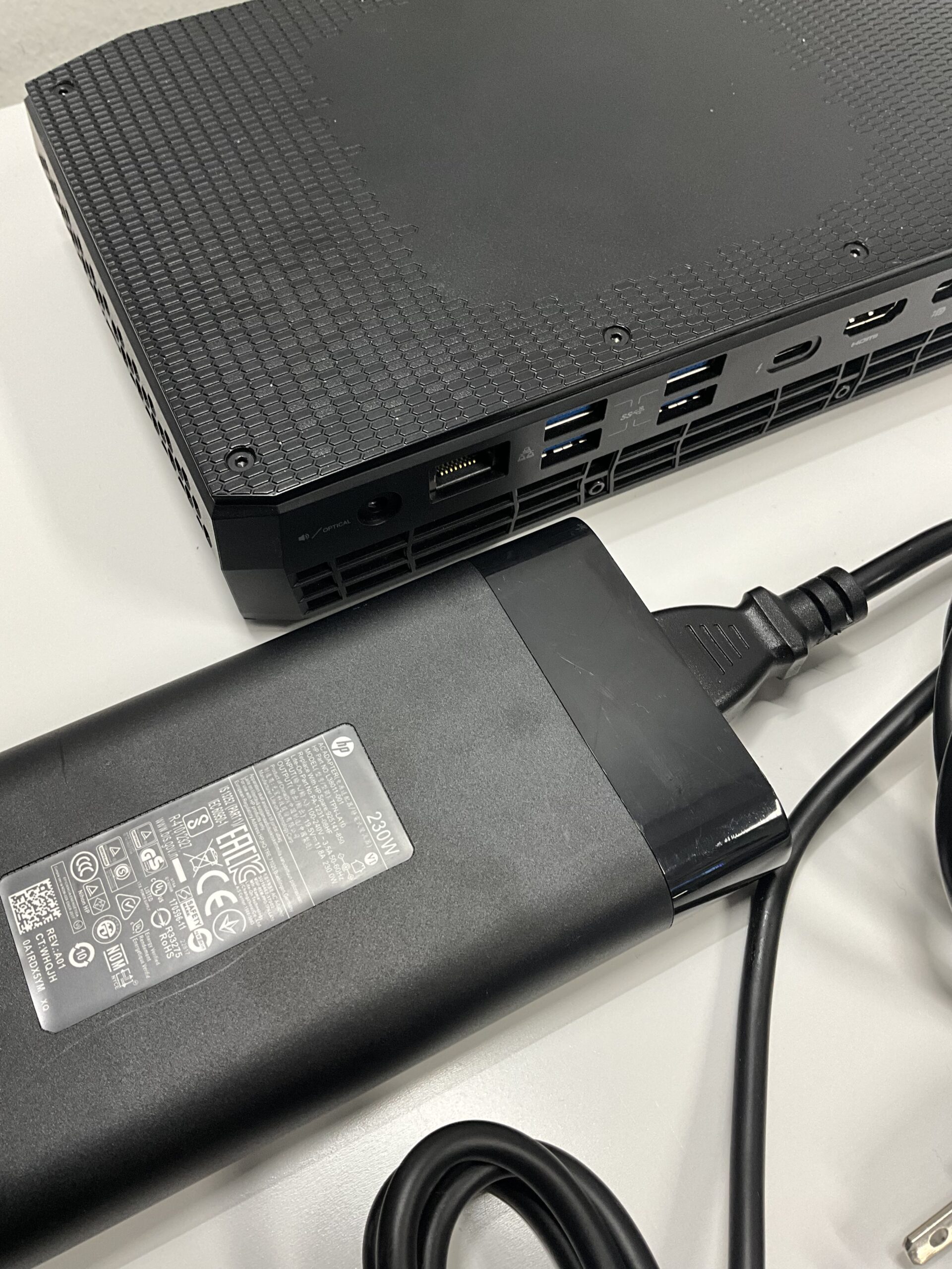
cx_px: 476
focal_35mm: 29
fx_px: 1063
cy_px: 634
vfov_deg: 61.7
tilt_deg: -59.4
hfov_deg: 48.2
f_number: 1.8
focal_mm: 3
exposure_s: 1/60
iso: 64
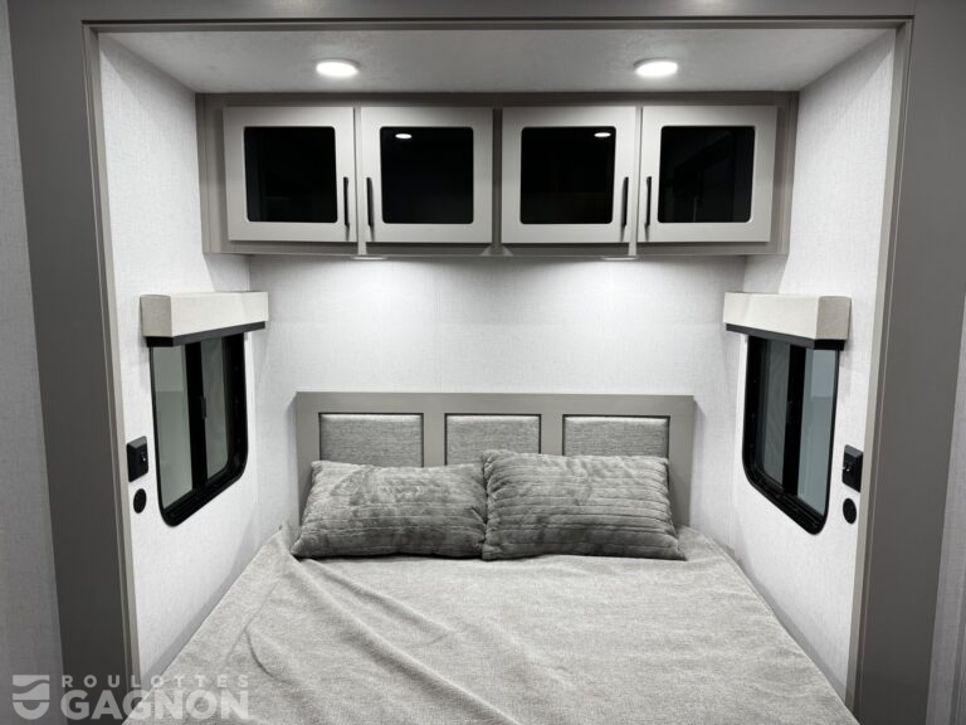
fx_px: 670
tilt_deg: -8.4
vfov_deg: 56.8
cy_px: 362
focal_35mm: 24
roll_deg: -0.4
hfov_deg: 71.6
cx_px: 483
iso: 200
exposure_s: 1/73
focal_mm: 6.76
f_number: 1.78
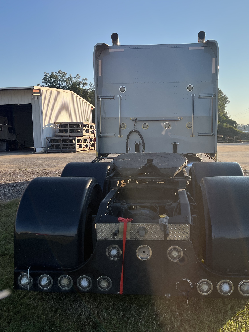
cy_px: 166
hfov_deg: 40.6
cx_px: 145
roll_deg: +2.4
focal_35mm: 35
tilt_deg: -4.5
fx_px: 336
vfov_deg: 52.6
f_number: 1.6
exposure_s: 1/1862
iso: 50
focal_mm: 5.1
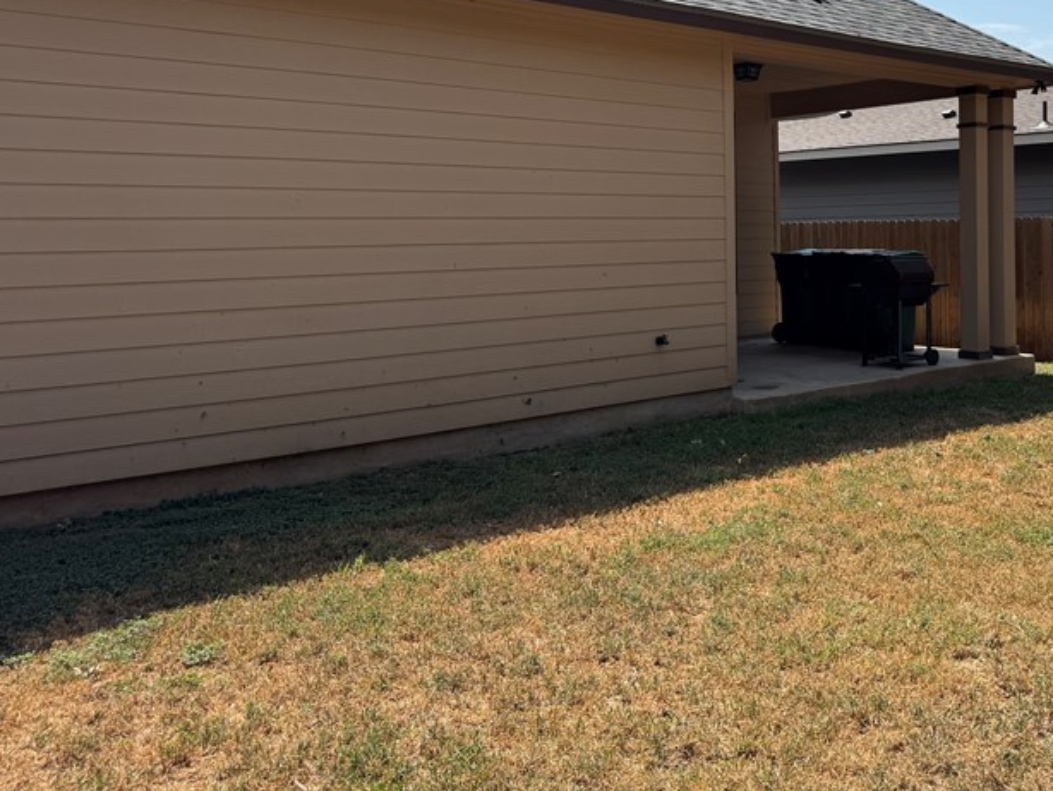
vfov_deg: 35.4
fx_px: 1217
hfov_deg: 45.1
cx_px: 799
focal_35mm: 40
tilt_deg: +0.2
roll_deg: +0.9
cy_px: 228
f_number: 1.78
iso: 80
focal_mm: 6.76
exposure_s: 1/3413
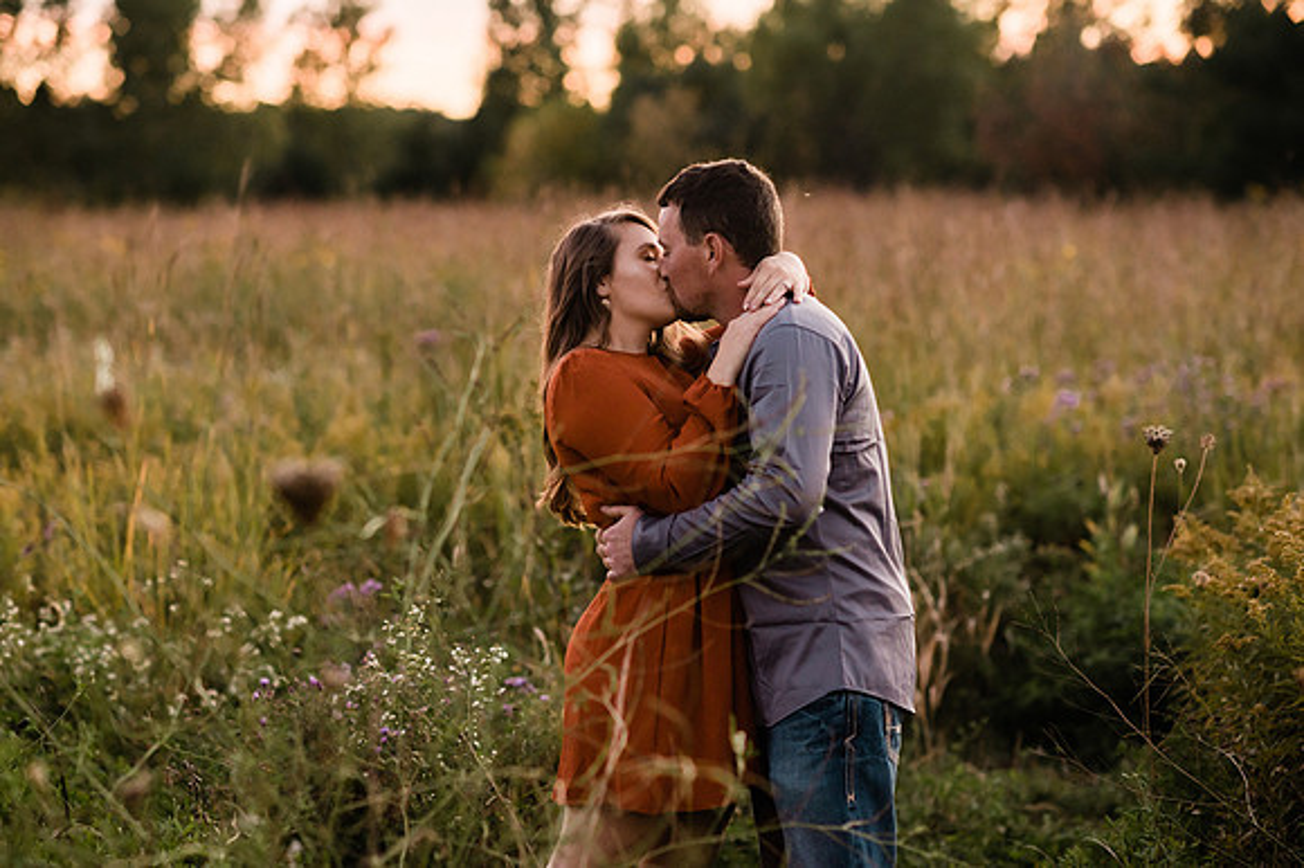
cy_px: 453
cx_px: 608
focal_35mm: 93
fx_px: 3354
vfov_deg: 14.7
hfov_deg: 22.0
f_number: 2.5
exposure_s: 1/200
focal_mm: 85
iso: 500
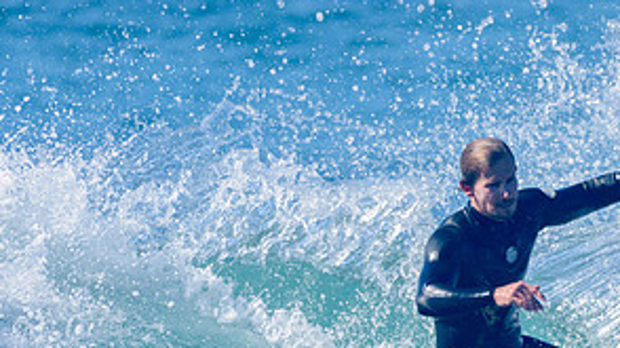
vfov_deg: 1.0
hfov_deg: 1.7
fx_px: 20834
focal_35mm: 1268
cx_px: 507
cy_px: 331
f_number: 5.6
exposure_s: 1/2000
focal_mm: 500
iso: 250
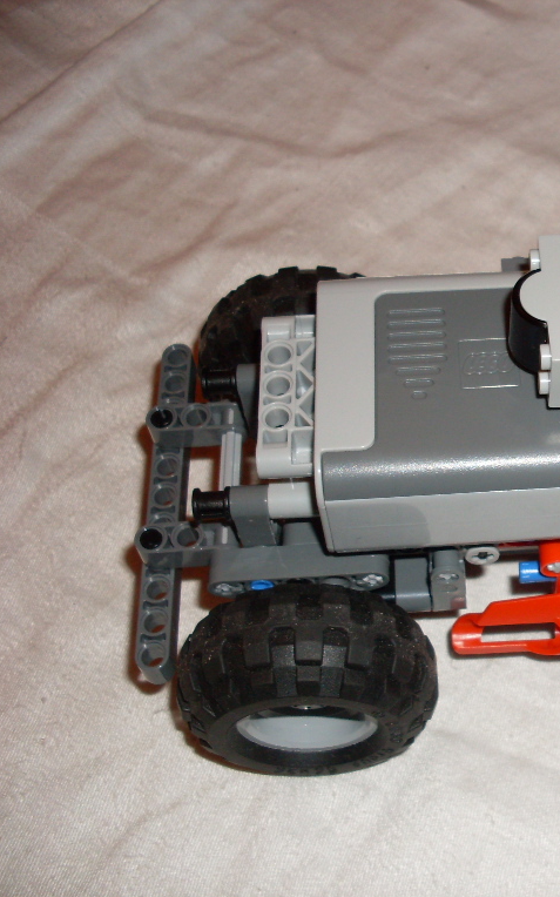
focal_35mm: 54
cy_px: 450
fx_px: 1320
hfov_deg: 22.7
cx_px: 595
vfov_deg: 37.5
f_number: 2.8
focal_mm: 6.3
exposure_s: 1/45
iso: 100
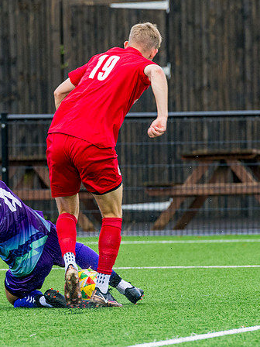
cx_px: 95
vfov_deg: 2.6
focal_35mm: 765
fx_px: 7661
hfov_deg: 1.9
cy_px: 199
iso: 400
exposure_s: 1/1000
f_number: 4
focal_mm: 200
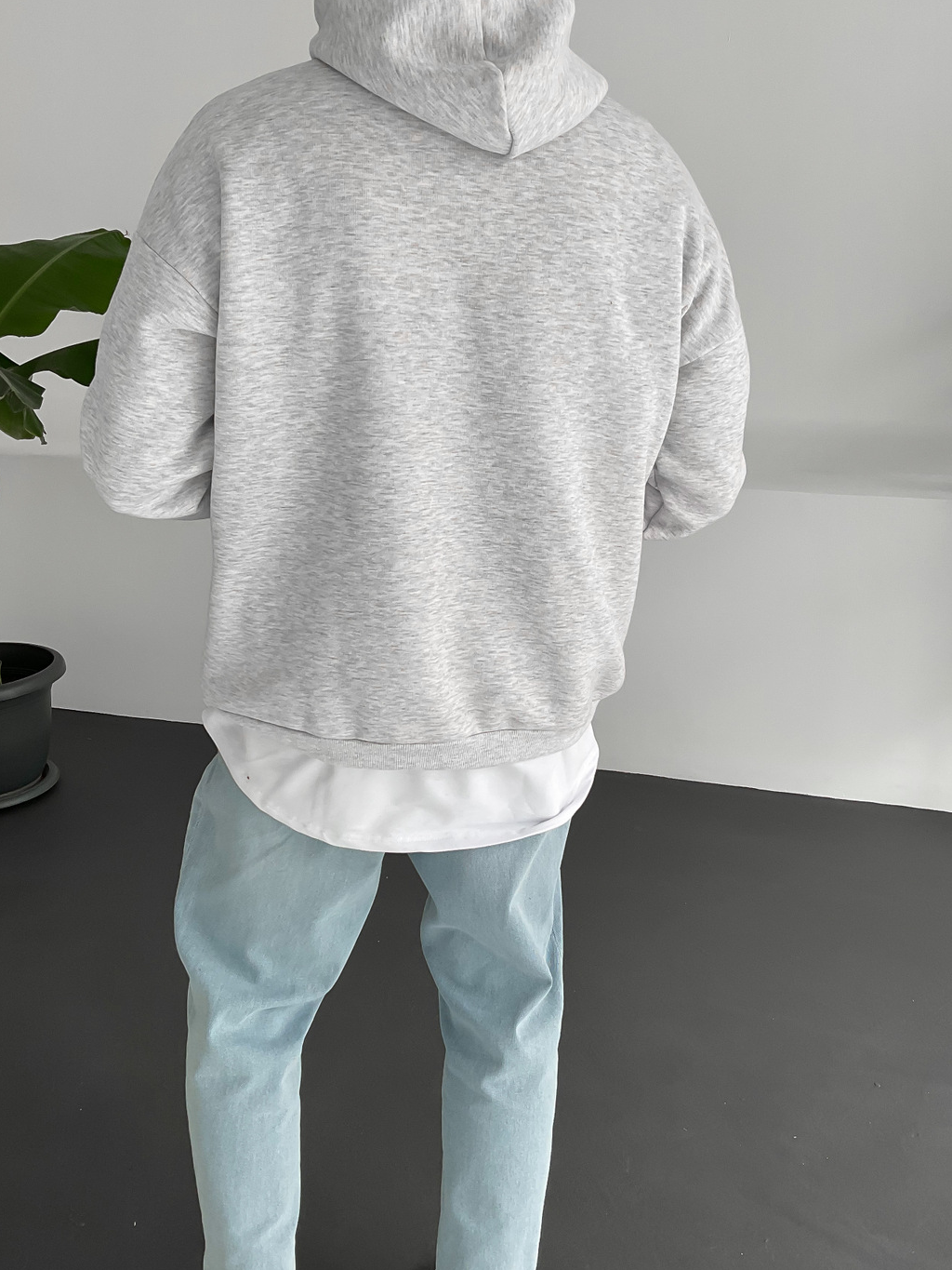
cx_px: 478
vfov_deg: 54.0
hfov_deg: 41.8
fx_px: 1247
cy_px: 627
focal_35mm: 34
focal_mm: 3
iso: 32
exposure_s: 1/120
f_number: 1.8
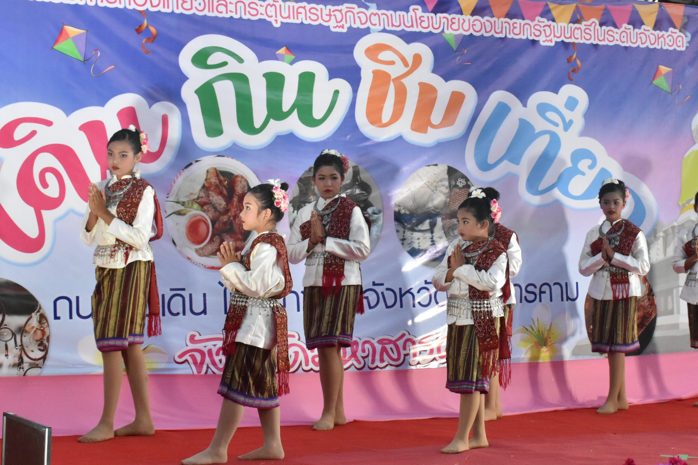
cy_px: 216
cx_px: 453
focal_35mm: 82
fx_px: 1590
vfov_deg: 16.6
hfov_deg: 24.7
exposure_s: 1/320
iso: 2500
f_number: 9
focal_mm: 38
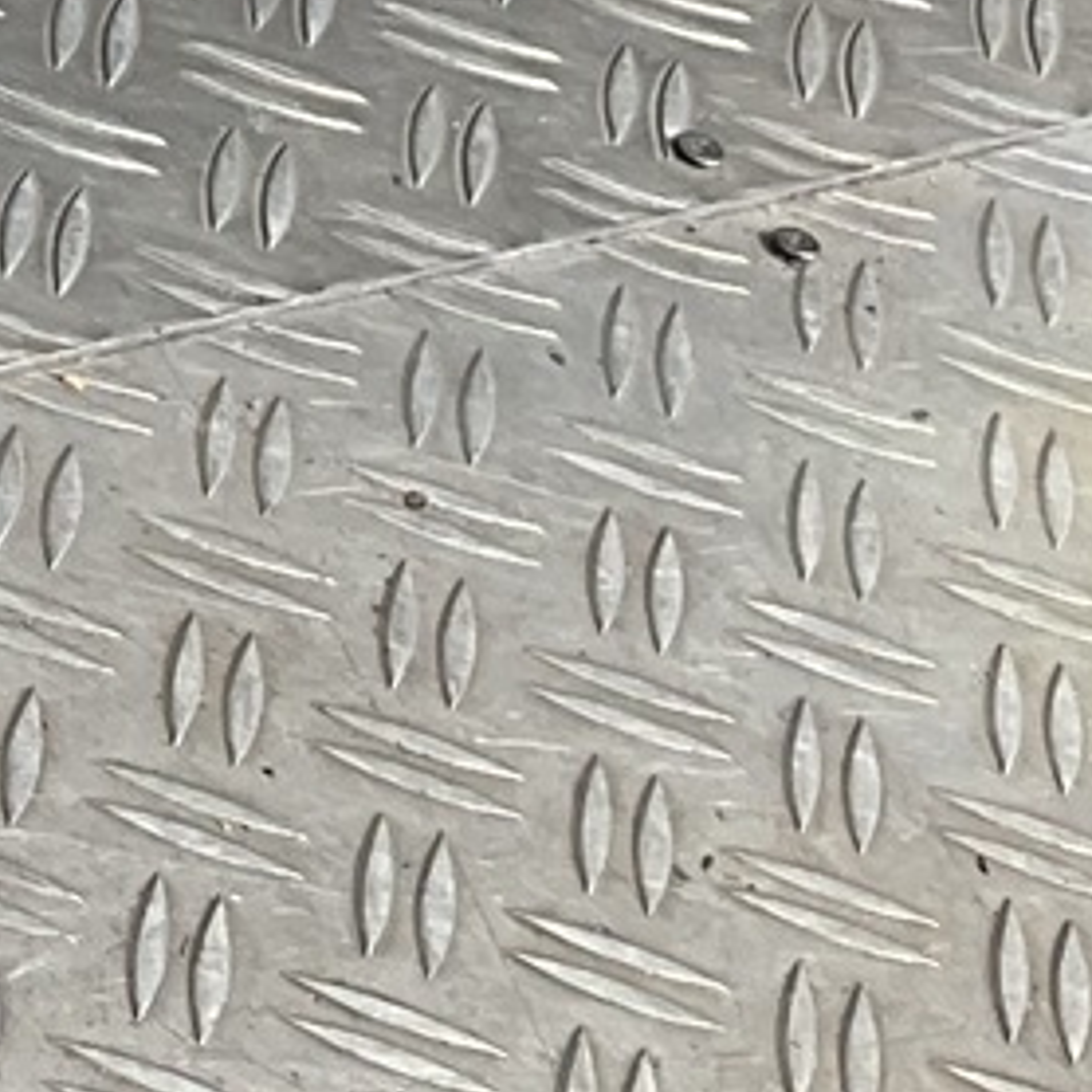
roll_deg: -11.0
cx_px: -1764
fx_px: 6638
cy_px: -738
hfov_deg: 8.4
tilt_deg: -31.8
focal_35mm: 186
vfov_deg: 9.1
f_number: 1.8
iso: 16
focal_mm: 3
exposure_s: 1/104
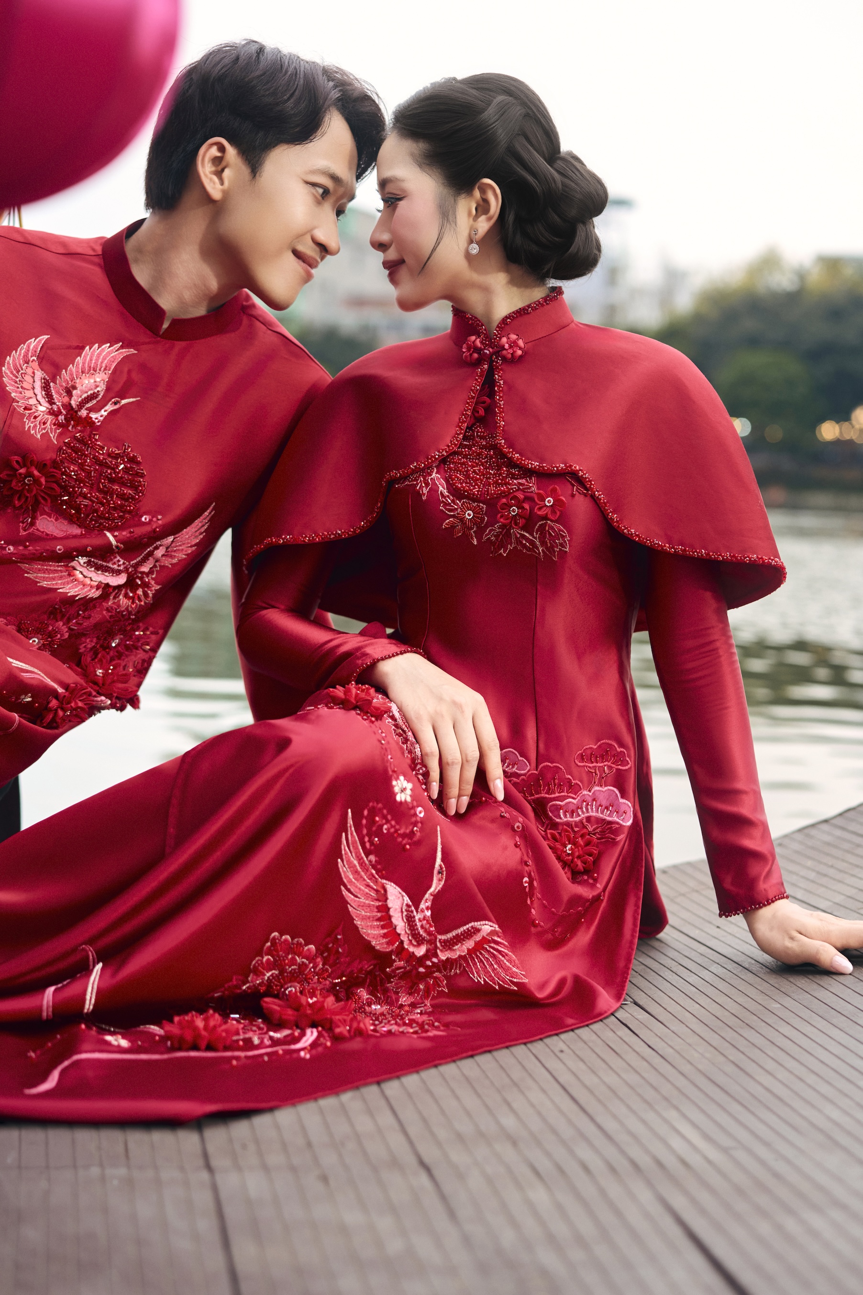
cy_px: 648
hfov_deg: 24.6
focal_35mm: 55
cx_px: 432
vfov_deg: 36.2
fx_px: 1978
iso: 500
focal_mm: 55
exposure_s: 1/160
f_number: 2.8
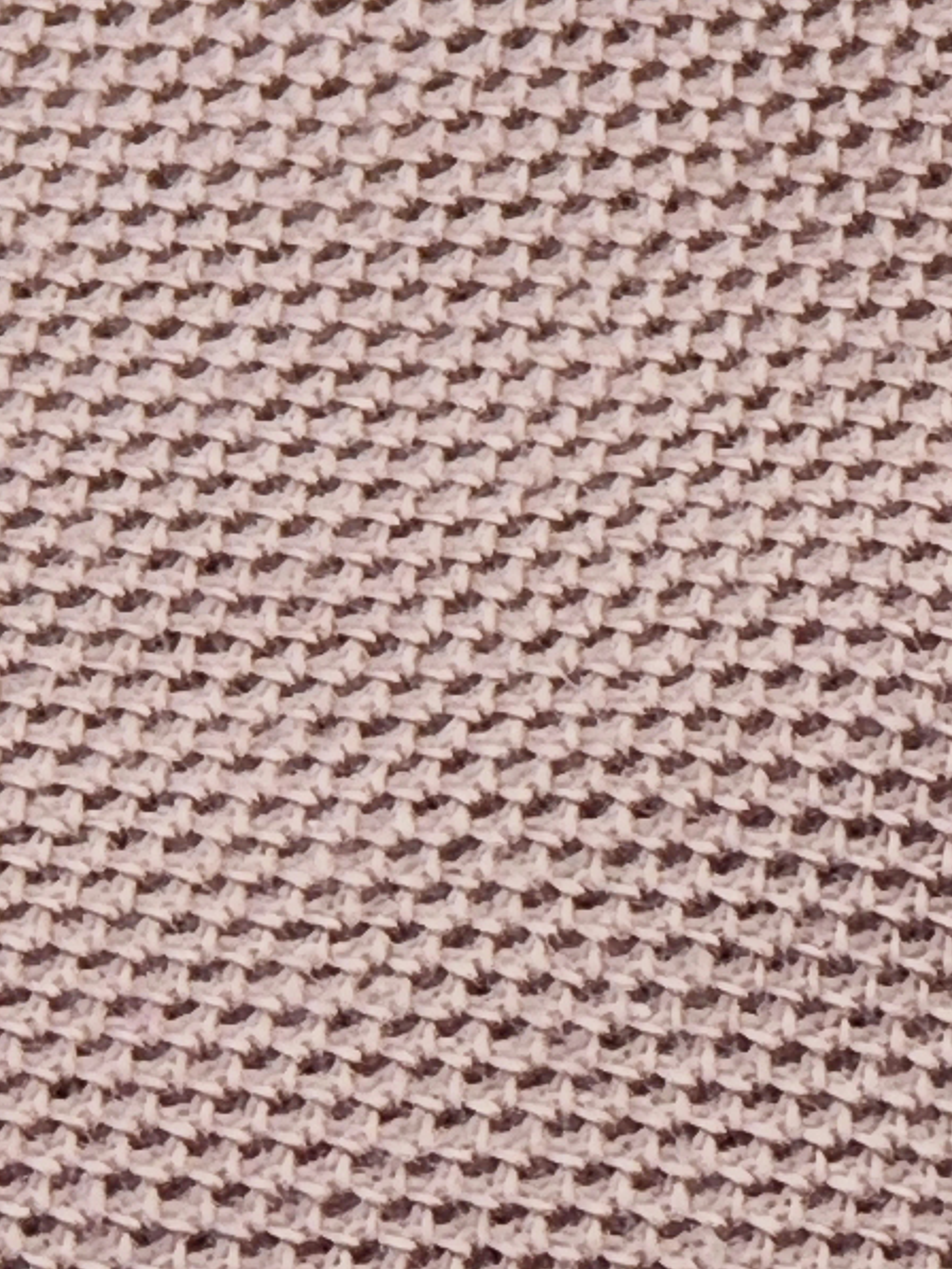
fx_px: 30168
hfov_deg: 1.8
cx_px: 2673
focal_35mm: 823
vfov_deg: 2.4
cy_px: 1856
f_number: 2.5
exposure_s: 1/200
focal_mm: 19.4
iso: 80
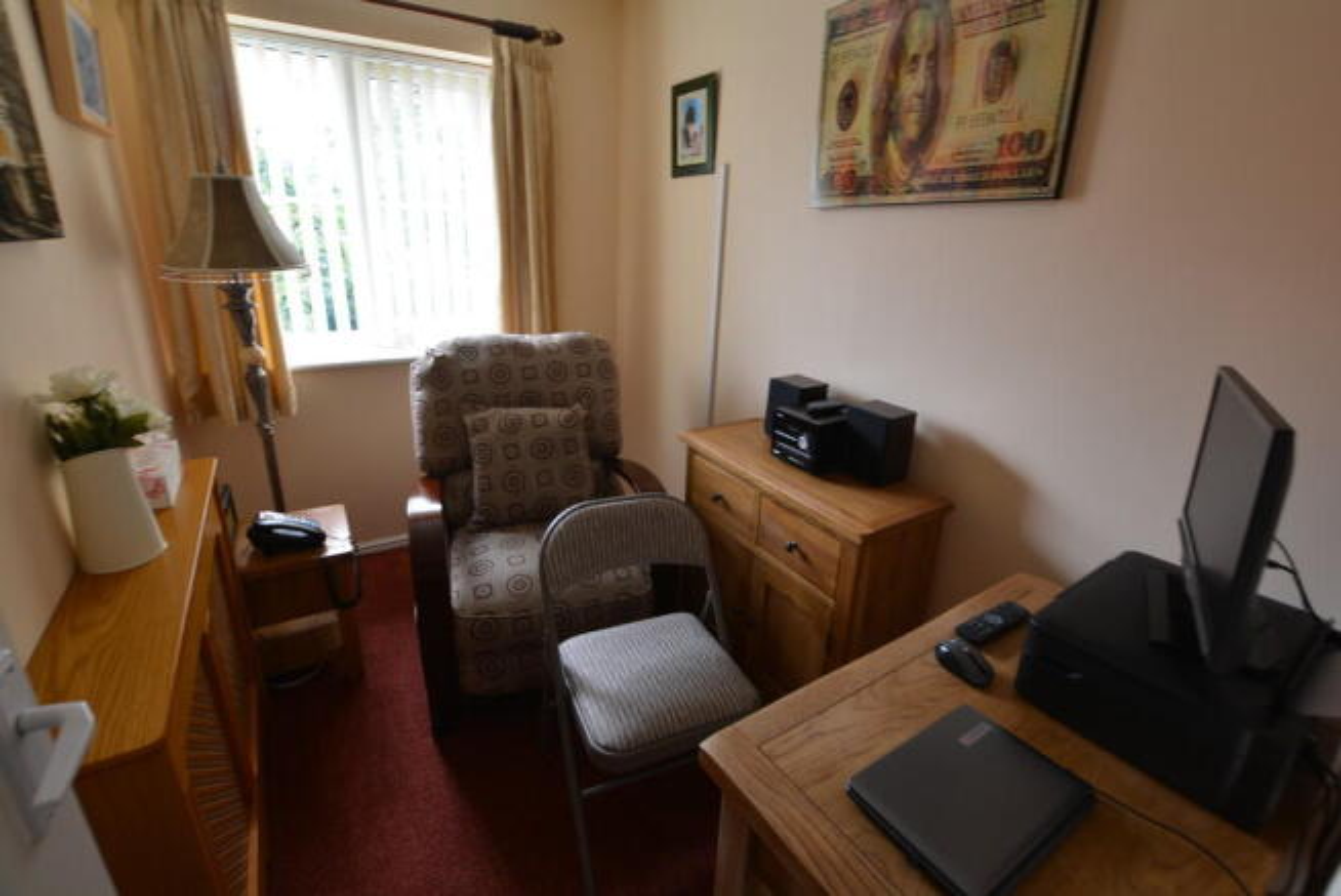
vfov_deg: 77.4
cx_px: 670
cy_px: 448
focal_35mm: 15
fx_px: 559
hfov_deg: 100.4
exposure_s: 1/10
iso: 100
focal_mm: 10
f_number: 6.3
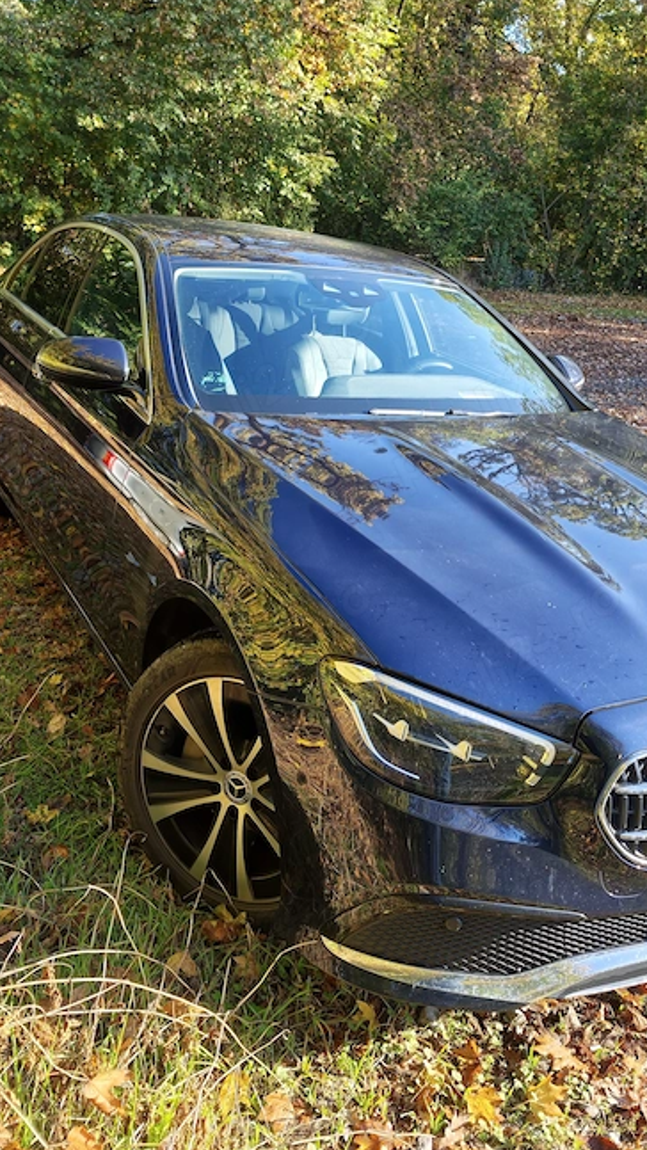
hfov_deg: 37.7
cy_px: 455
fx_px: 945
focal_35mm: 31
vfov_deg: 62.0
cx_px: 380
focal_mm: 6.62
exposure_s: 1/600
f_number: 1.67
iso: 64
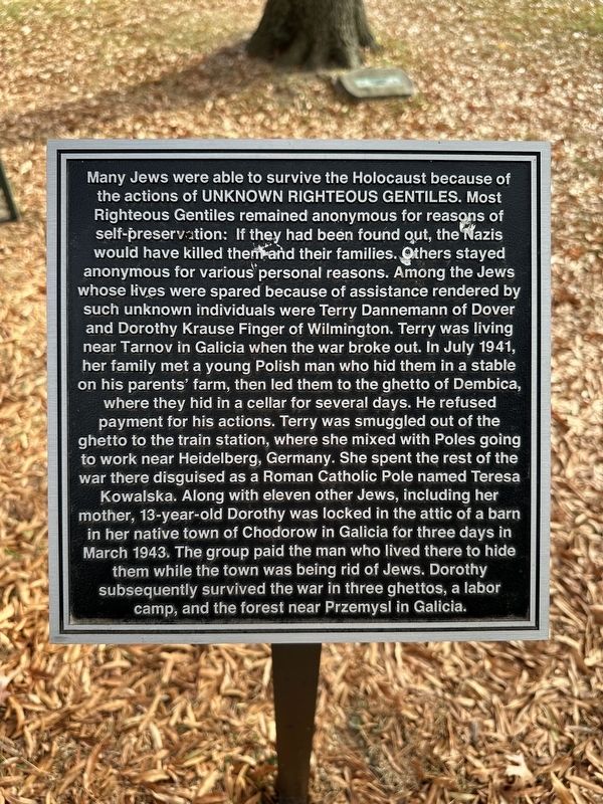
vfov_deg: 71.6
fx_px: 557
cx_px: 302
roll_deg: -2.1
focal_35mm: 24
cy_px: 402
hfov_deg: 56.8
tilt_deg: -44.2
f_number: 1.78
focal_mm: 6.86
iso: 80
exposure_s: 1/864
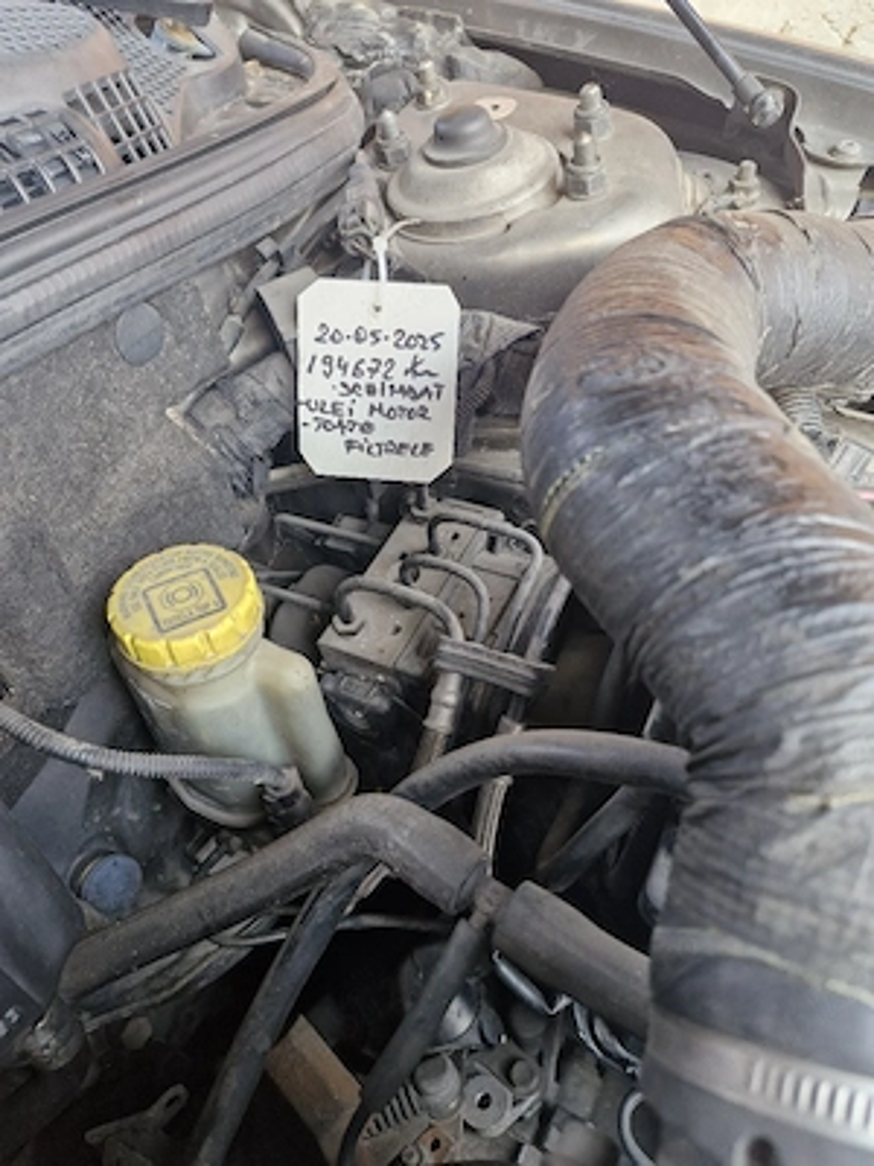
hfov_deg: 58.9
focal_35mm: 23
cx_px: 437
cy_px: 583
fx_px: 774
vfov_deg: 73.9
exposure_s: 1/182
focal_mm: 5.54
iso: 200
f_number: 1.8
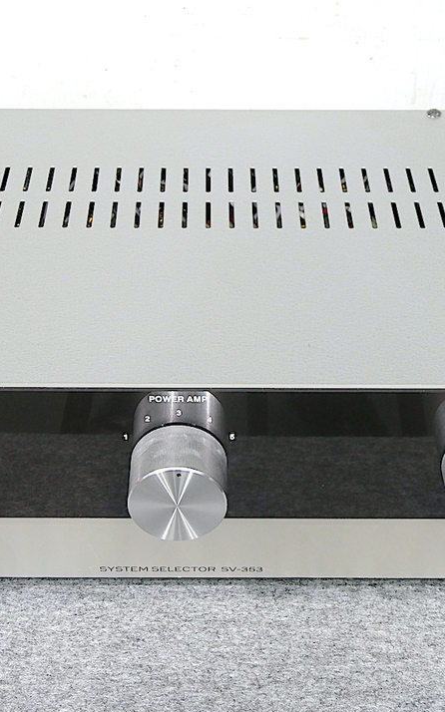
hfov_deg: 19.4
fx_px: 1301
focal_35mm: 67
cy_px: 358
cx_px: 190
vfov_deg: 30.6
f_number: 4
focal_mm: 8.4
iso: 200
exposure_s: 1/10
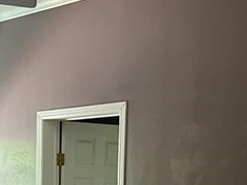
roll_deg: -0.8
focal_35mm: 101
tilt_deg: -5.8
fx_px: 720
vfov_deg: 14.1
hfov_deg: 19.1
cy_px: 241
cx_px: 26
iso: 250
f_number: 1.78
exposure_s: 1/60
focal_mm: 6.86
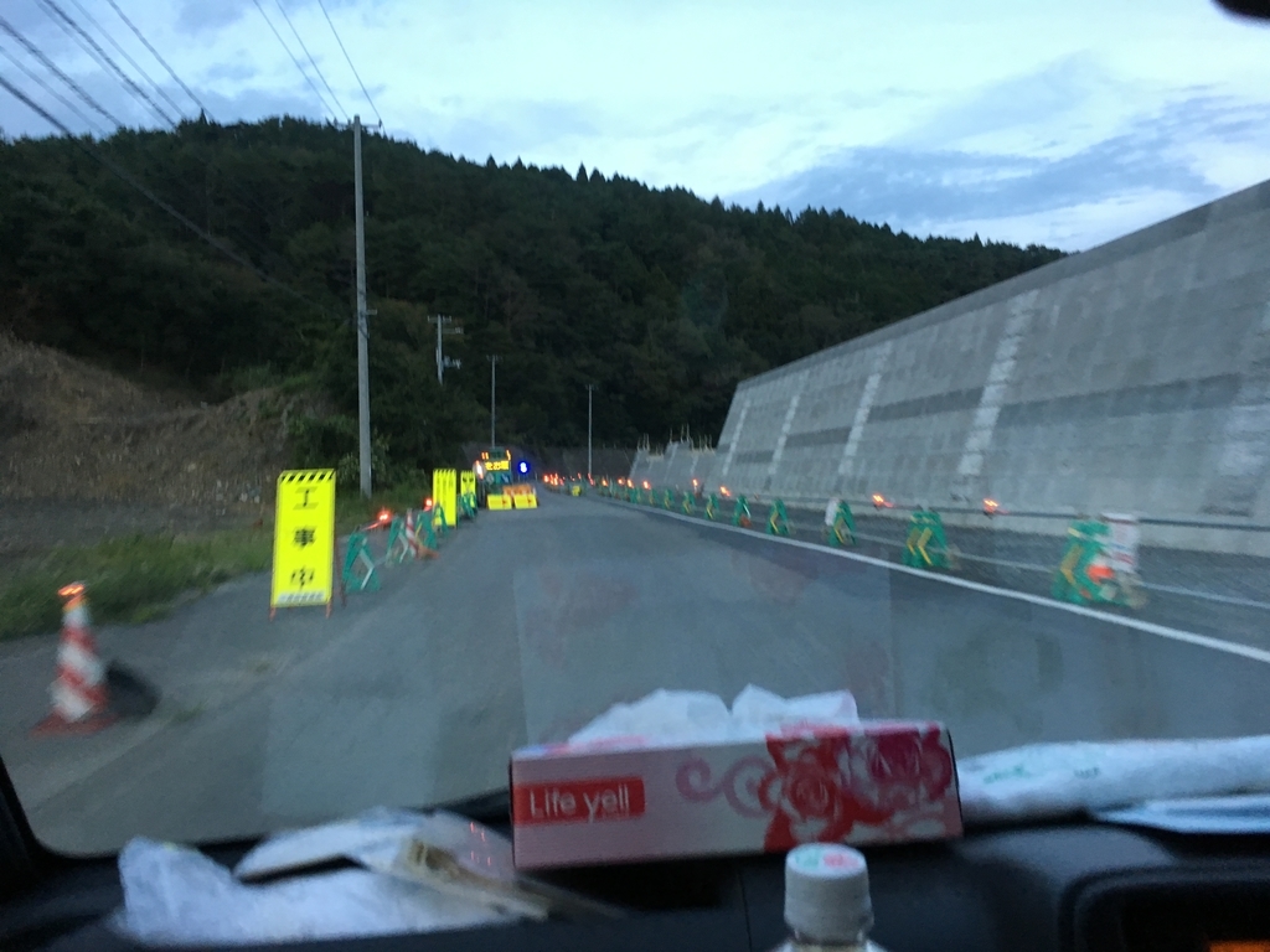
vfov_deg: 48.2
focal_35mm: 29
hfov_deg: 61.7
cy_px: 476
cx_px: 635
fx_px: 1064
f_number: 2.2
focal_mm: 4.15
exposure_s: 1/30
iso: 100
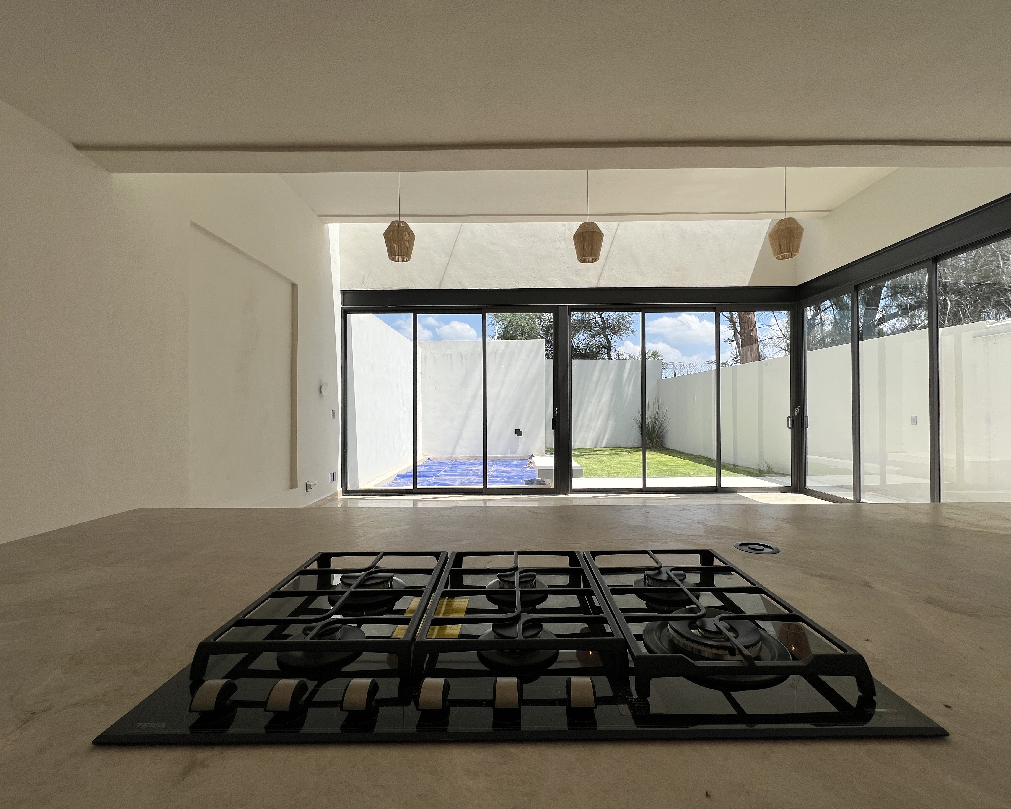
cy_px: 414
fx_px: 419
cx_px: 511
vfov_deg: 88.0
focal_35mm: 14
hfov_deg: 100.7
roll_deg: +0.1
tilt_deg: -0.1
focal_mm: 1.57
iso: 32
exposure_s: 1/1698
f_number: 1.8
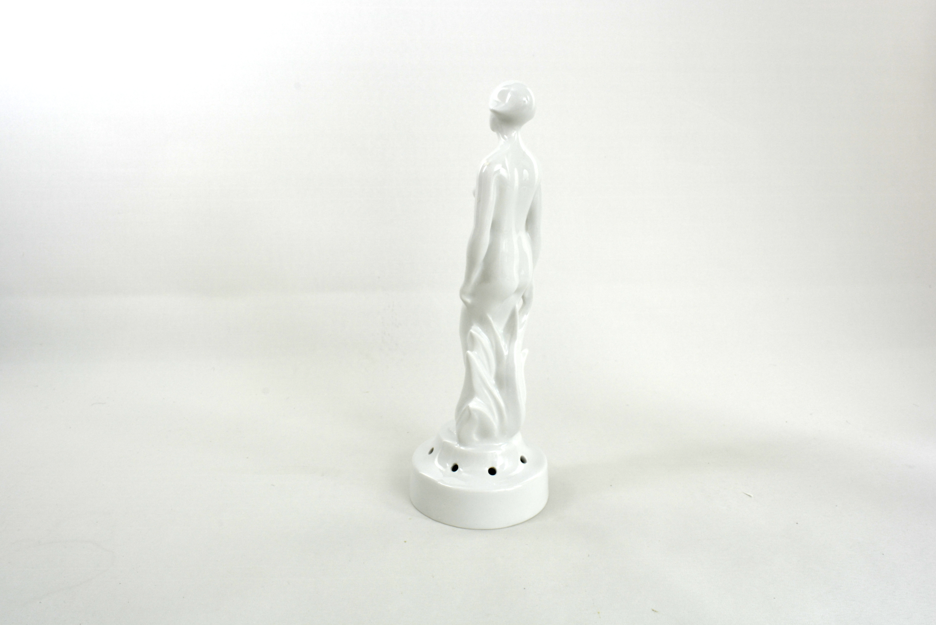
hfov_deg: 61.9
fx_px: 780
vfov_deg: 43.6
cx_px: 468
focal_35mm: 30
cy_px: 312
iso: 400
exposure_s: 3
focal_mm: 20
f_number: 22
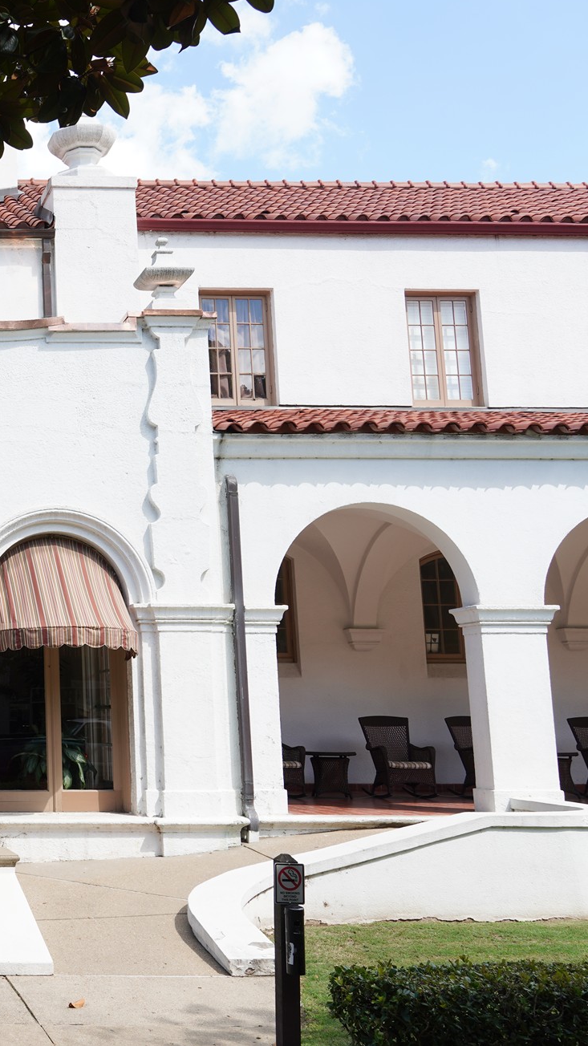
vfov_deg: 45.5
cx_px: -201
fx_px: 1248
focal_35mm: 45
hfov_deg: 23.1
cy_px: 512
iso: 100
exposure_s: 1/100
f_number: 9
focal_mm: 28
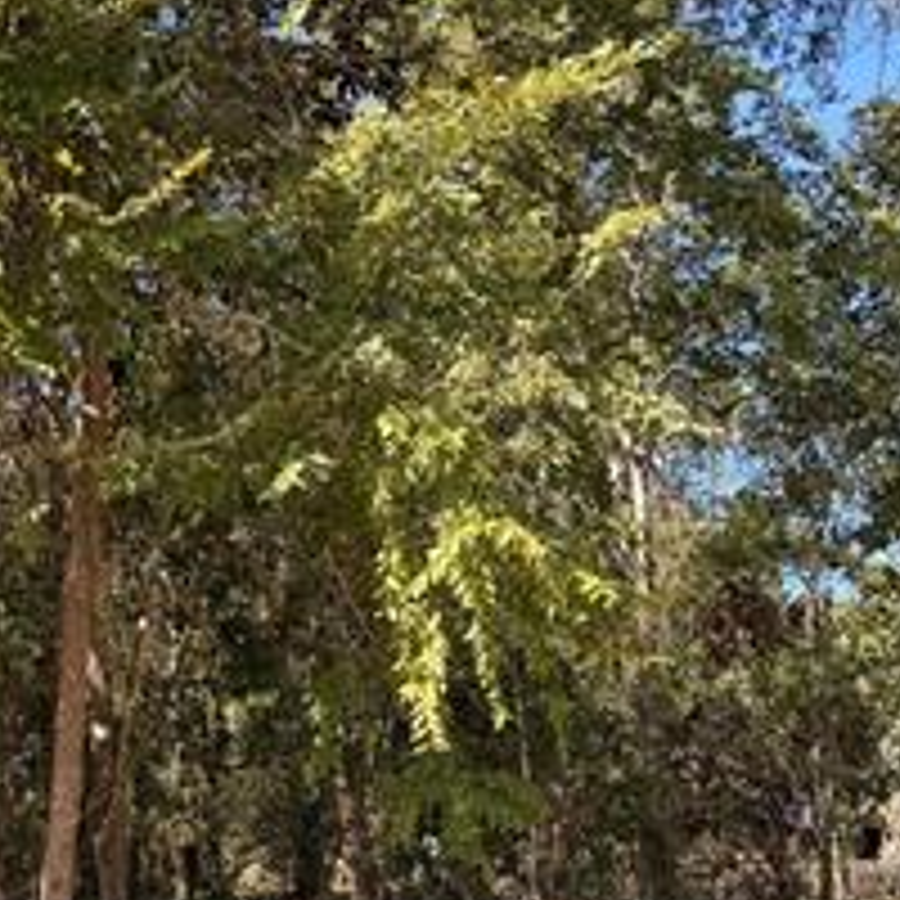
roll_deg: -0.3
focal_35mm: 51
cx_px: 297
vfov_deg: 33.3
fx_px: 1500
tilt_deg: +10.4
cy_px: 536
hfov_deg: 33.1
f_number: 1.78
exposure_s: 1/898
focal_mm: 6.76
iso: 100
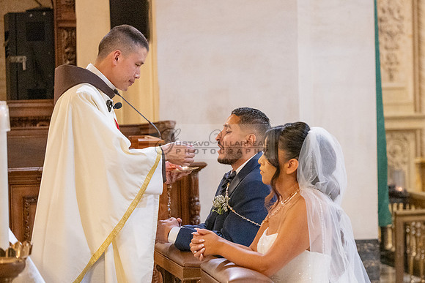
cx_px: 263
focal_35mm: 138
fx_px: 1628
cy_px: 156
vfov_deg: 10.0
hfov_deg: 14.9
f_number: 4
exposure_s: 1/200
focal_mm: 110
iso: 3200
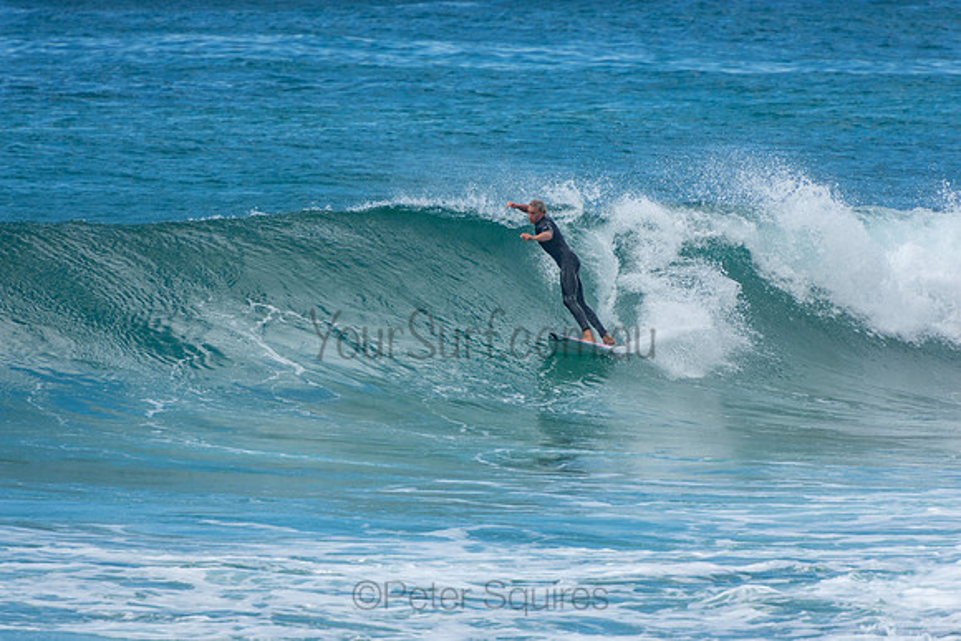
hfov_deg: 3.4
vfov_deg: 2.3
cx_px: 480
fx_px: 16020
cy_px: 320
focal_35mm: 600
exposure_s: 1/1250
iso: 250
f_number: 5.6
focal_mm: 400
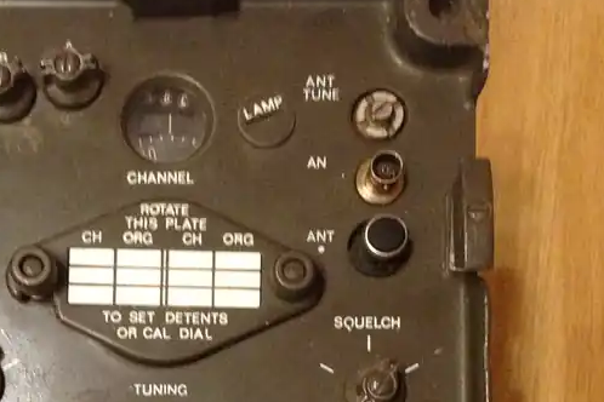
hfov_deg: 27.5
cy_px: 423
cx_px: 187
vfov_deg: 18.1
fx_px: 1225
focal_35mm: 73
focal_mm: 4.28
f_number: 2.4
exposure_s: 1/15
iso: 640
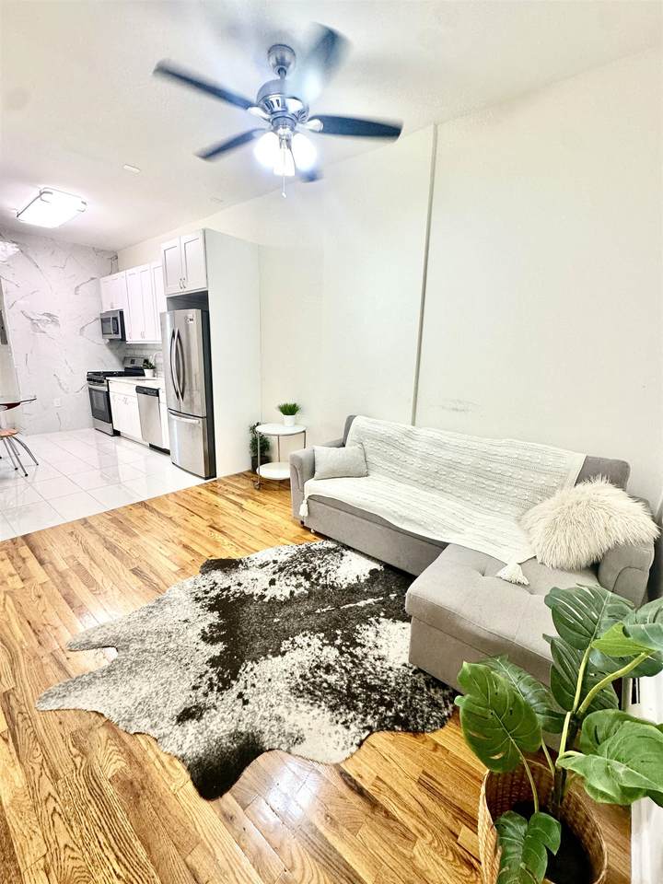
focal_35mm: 14
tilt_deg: -12.8
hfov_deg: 85.7
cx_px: 332
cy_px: 442
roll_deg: -2.6
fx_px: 358
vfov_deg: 102.1
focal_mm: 2.22
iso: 160
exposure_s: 1/120
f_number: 2.2
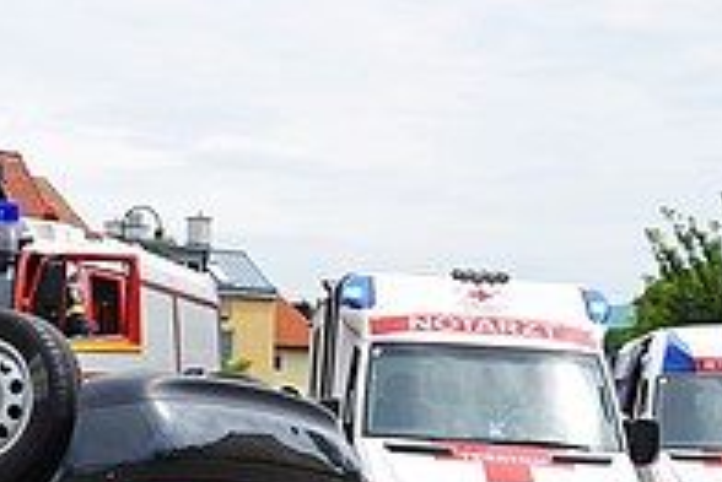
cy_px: 513
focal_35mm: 76
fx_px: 1530
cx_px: 64
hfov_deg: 25.7
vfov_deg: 17.4
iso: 140
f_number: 8
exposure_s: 1/250
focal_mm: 21
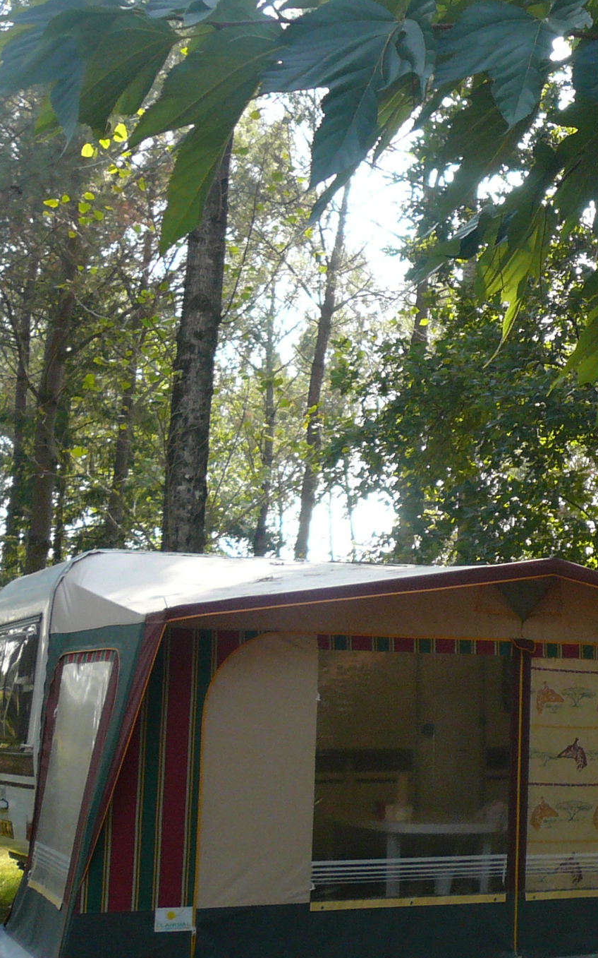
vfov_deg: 34.0
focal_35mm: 60
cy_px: 449
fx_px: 1565
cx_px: 683
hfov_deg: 20.5
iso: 100
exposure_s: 1/200
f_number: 2.8
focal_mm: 4.6
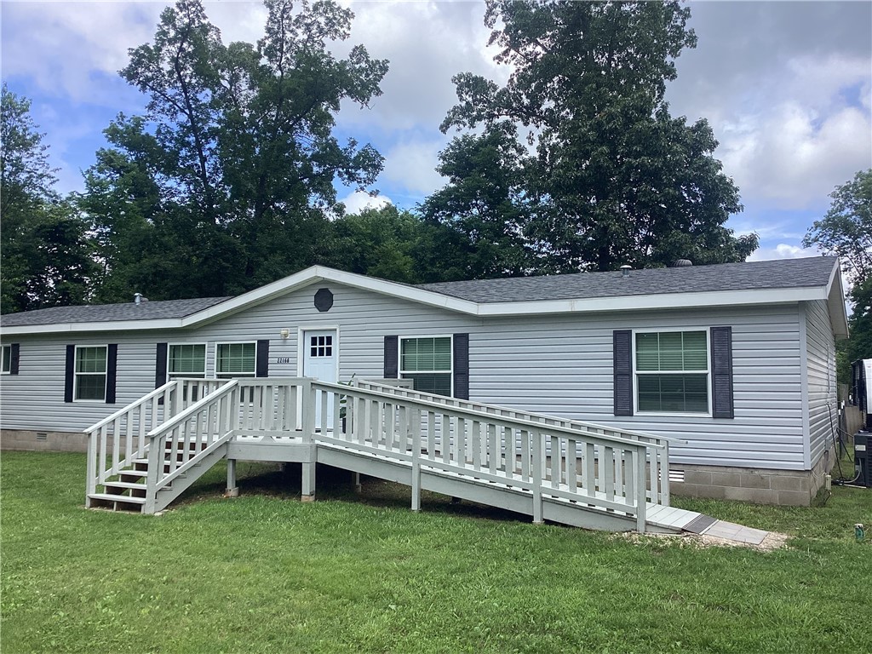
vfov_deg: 45.4
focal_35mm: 31
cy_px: 327
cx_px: 436
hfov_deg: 58.4
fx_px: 781
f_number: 2.4
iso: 25
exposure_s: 1/702
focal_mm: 3.3
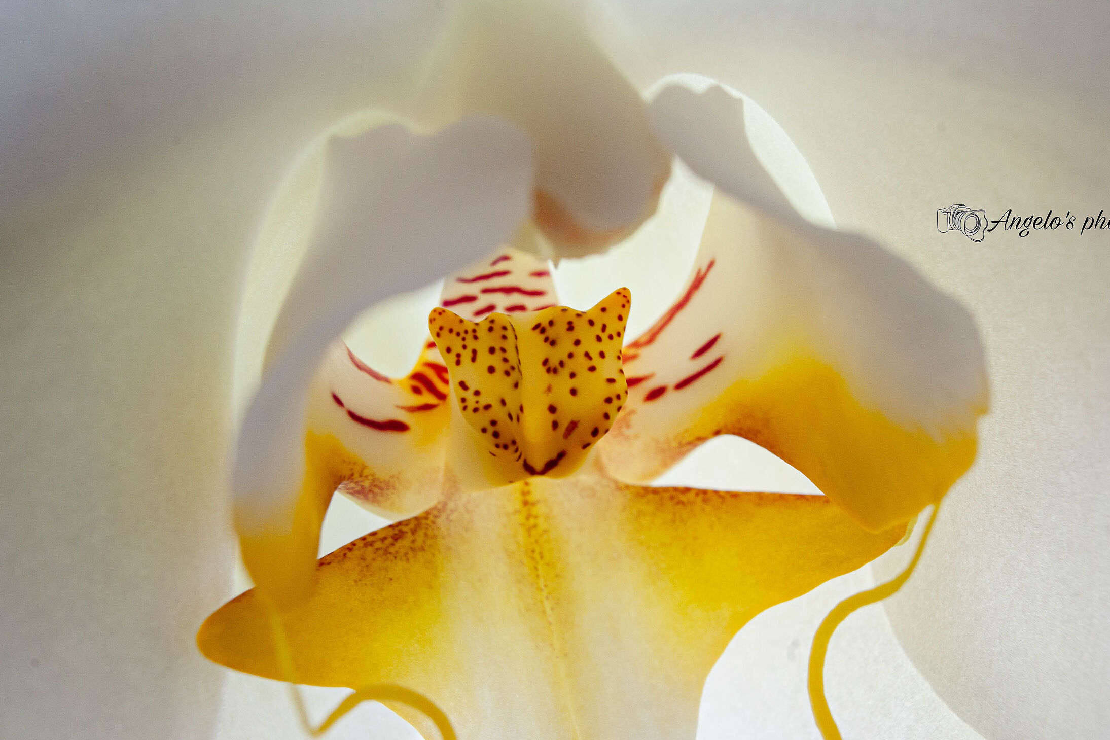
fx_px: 1418
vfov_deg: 29.2
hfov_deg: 42.7
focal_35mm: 46
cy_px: 395
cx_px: 568
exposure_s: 1/4
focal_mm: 28
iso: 200
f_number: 2.8
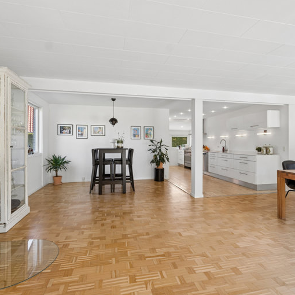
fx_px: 193
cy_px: 145
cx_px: 156
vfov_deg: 74.8
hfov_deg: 74.8
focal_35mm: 20
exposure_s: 1/25
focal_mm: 10
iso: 200
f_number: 8
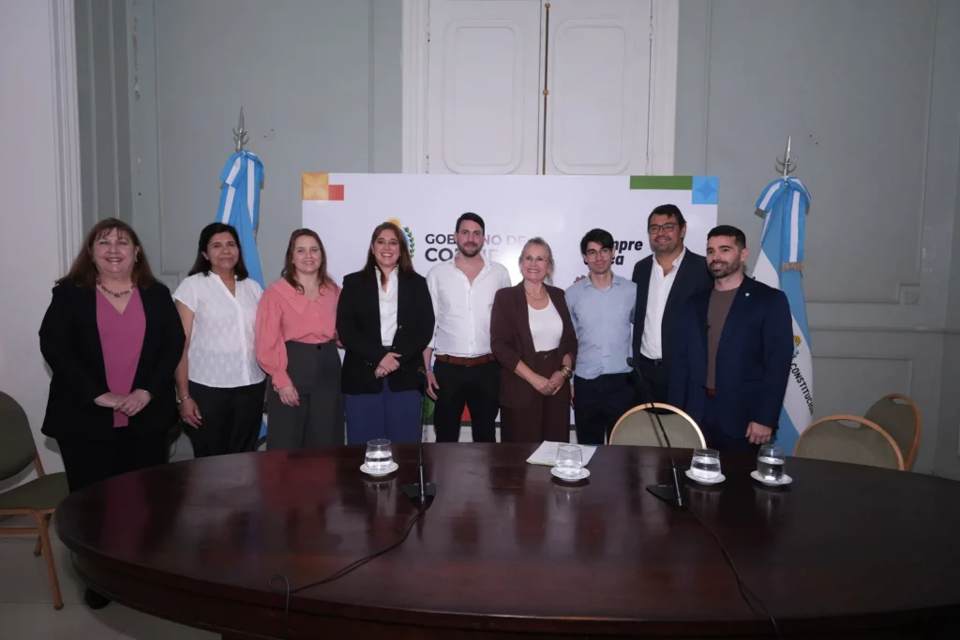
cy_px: 320
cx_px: 480
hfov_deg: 81.2
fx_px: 560
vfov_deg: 59.5
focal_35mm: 21
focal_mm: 21
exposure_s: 1/125
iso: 1000
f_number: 4.5
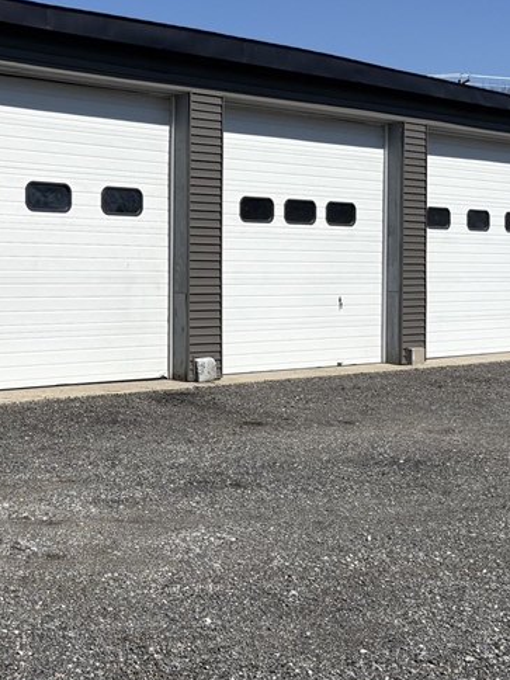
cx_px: 77
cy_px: 246
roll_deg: -1.2
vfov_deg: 34.7
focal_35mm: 55
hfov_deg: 25.9
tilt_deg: +1.4
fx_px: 1080
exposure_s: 1/6993
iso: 50
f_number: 1.6
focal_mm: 5.96
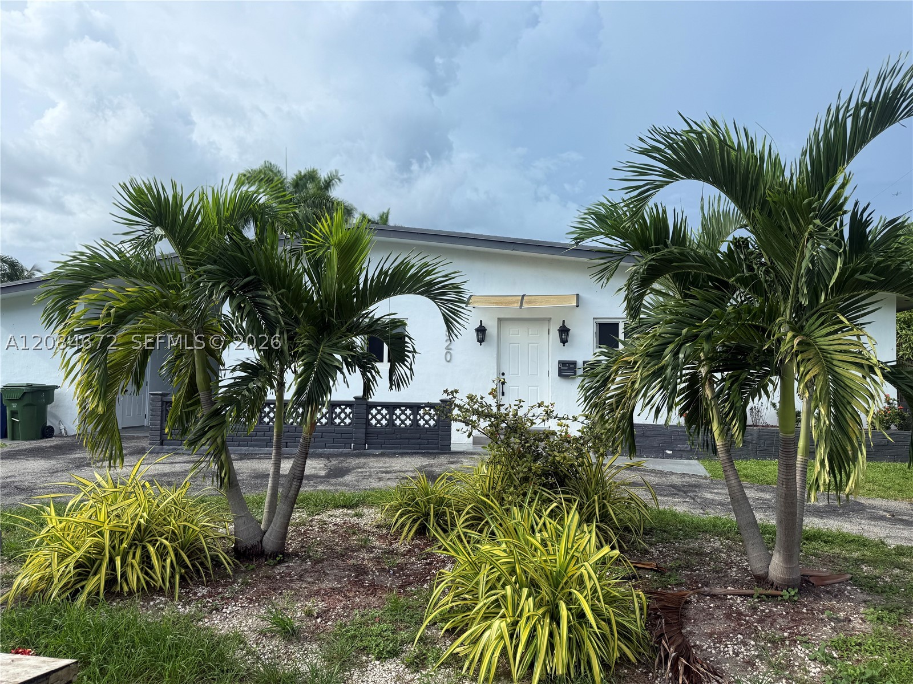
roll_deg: -1.1
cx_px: 456
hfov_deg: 71.6
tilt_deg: +3.0
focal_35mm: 24
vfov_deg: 56.8
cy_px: 342
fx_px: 633
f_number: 1.78
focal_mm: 6.76
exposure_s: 1/1855
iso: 80
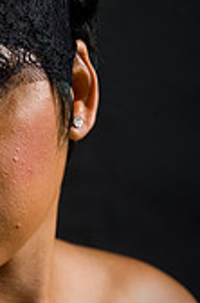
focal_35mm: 537
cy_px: 92
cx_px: -30
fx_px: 4503
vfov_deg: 3.8
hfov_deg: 2.5
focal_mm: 200
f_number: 5.6
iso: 200
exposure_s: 1/125
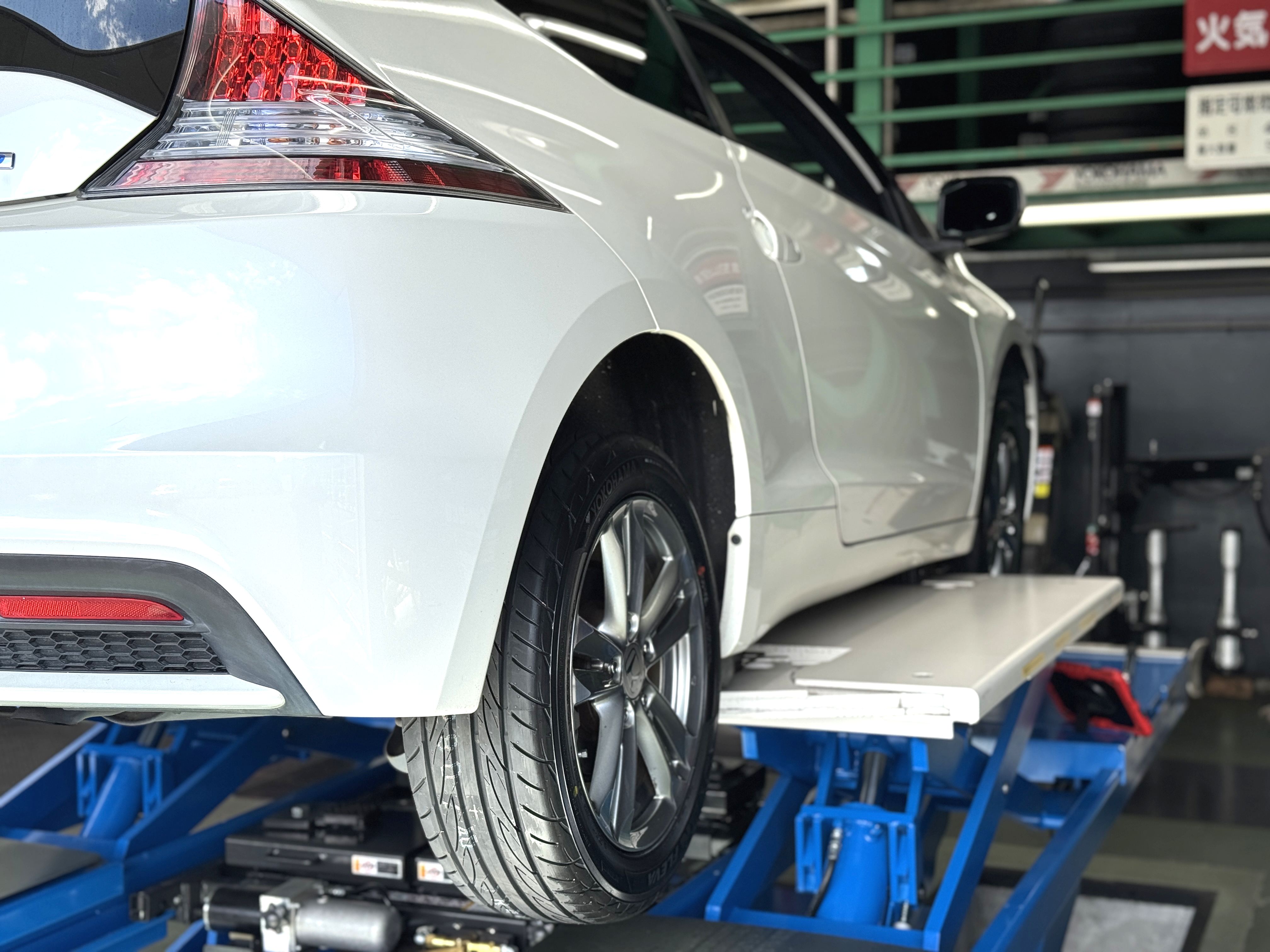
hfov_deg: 39.7
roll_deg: -0.2
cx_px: 635
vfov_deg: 30.3
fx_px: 1761
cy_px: 476
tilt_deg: -4.4
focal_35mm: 48
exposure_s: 1/1366
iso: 64
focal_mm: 6.76
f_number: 1.78
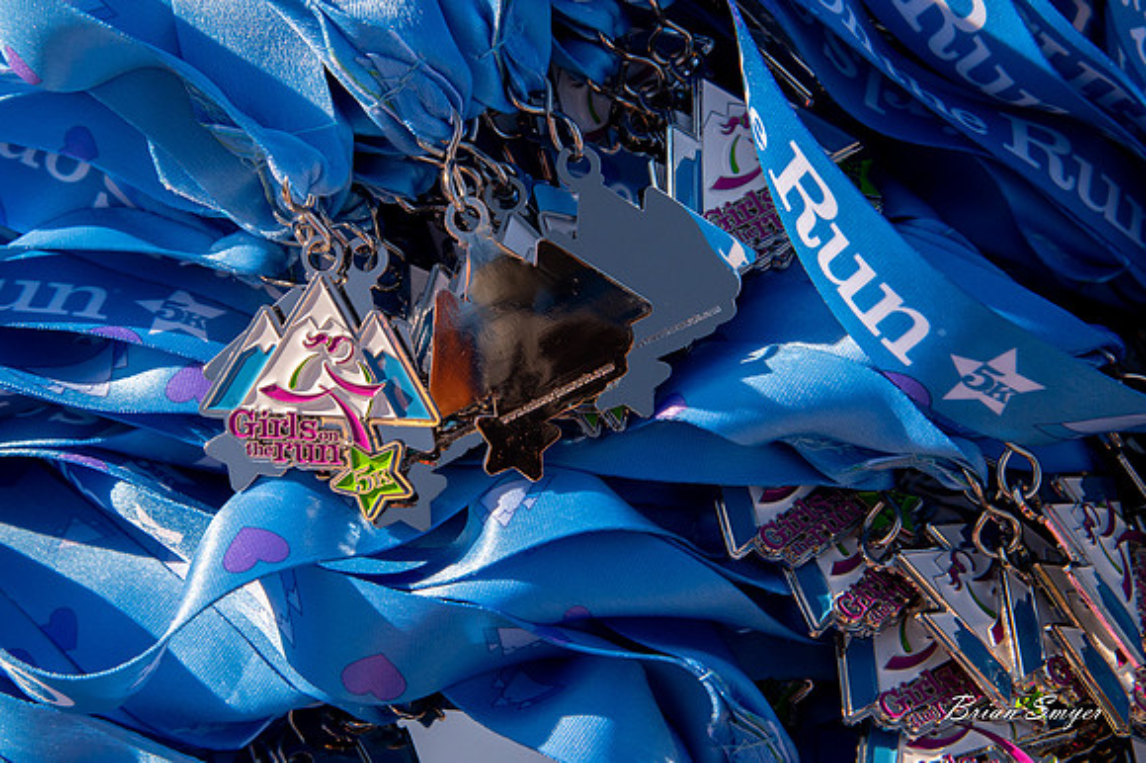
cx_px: 503
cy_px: 382
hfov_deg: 21.2
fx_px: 3053
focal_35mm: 96
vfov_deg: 14.2
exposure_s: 1/1250
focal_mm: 85
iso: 800
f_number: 11
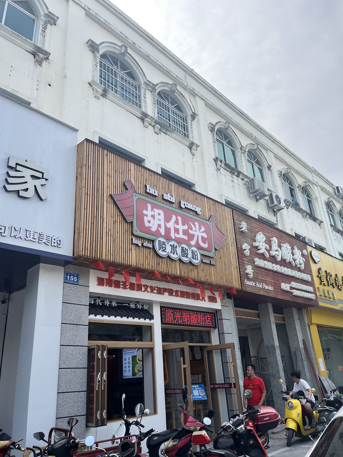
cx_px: 172
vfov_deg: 67.3
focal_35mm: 26
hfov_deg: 53.1
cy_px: 228
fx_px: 344
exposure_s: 1/1957
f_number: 1.6
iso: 50
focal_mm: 5.1
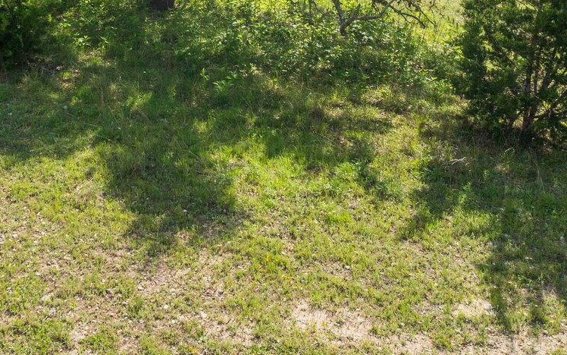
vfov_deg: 25.3
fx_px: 757
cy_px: 14
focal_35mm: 49
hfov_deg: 39.9
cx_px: 142
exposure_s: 1/5000
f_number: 2.8
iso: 390
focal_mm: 12.29
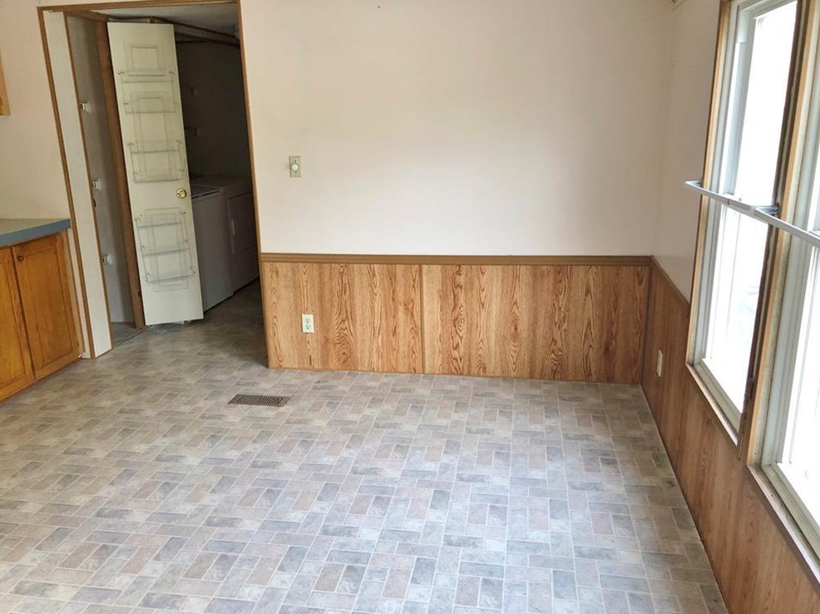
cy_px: 313
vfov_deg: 48.2
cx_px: 396
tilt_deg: -15.4
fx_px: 687
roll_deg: +1.2
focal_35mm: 29
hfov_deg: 61.7
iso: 32
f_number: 1.8
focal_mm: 4
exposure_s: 1/30
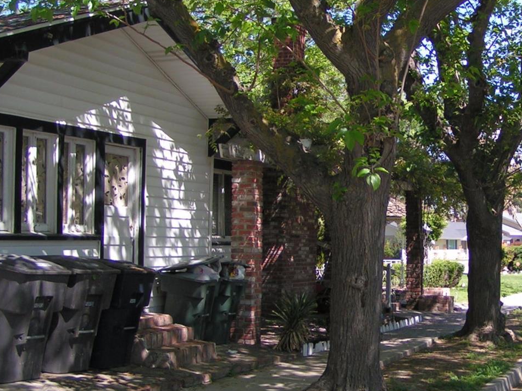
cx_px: 381
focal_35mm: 60
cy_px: 221
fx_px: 905
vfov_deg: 24.4
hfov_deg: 31.7
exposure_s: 1/400
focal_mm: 5.8
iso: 50
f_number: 2.8
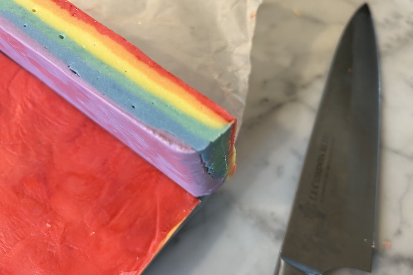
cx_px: 208
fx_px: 321
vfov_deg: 46.4
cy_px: 143
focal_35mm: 28
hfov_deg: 65.5
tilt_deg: -60.4
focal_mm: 5.7
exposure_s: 1/60
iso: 160
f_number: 1.5
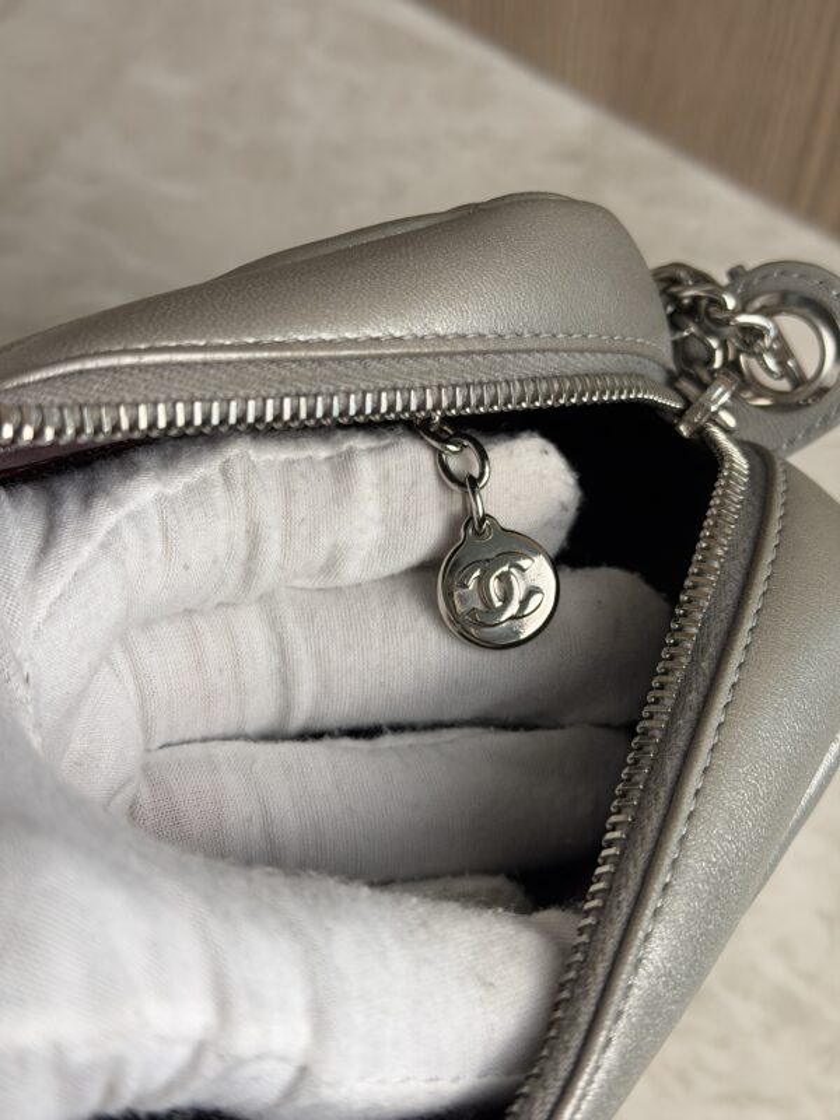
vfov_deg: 39.7
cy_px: 560
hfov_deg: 30.3
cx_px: 420
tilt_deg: -55.9
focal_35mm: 48
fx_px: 1553
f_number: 1.78
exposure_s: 1/138
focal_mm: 6.76
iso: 64
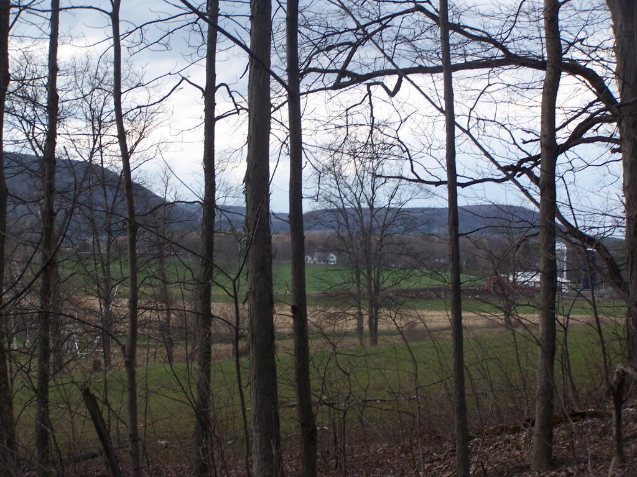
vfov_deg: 19.6
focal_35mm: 75
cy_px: 238
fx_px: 1380
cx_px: 318
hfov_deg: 26.0
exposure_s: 1/250
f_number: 3.2
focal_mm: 12.4
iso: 80
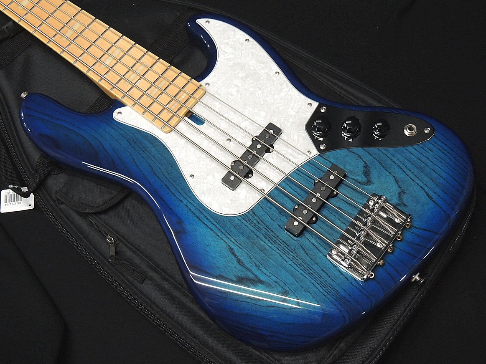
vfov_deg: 30.9
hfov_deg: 40.4
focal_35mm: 47
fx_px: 660
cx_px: 243
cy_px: 182
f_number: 3.5
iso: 400
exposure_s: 1/20
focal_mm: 8.3
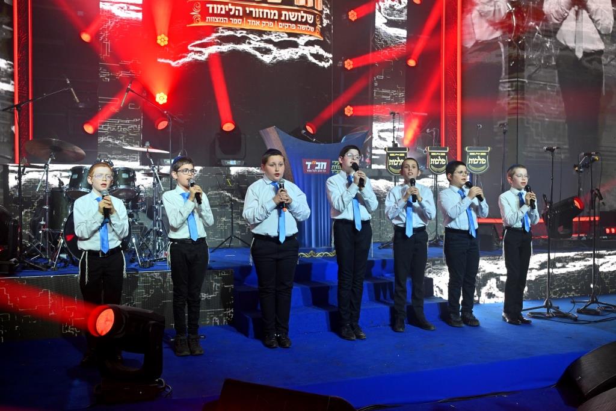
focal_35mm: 34
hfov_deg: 55.1
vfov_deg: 38.4
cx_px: 308
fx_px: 590
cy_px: 206
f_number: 4
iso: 320
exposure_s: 1/200
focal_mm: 34.5
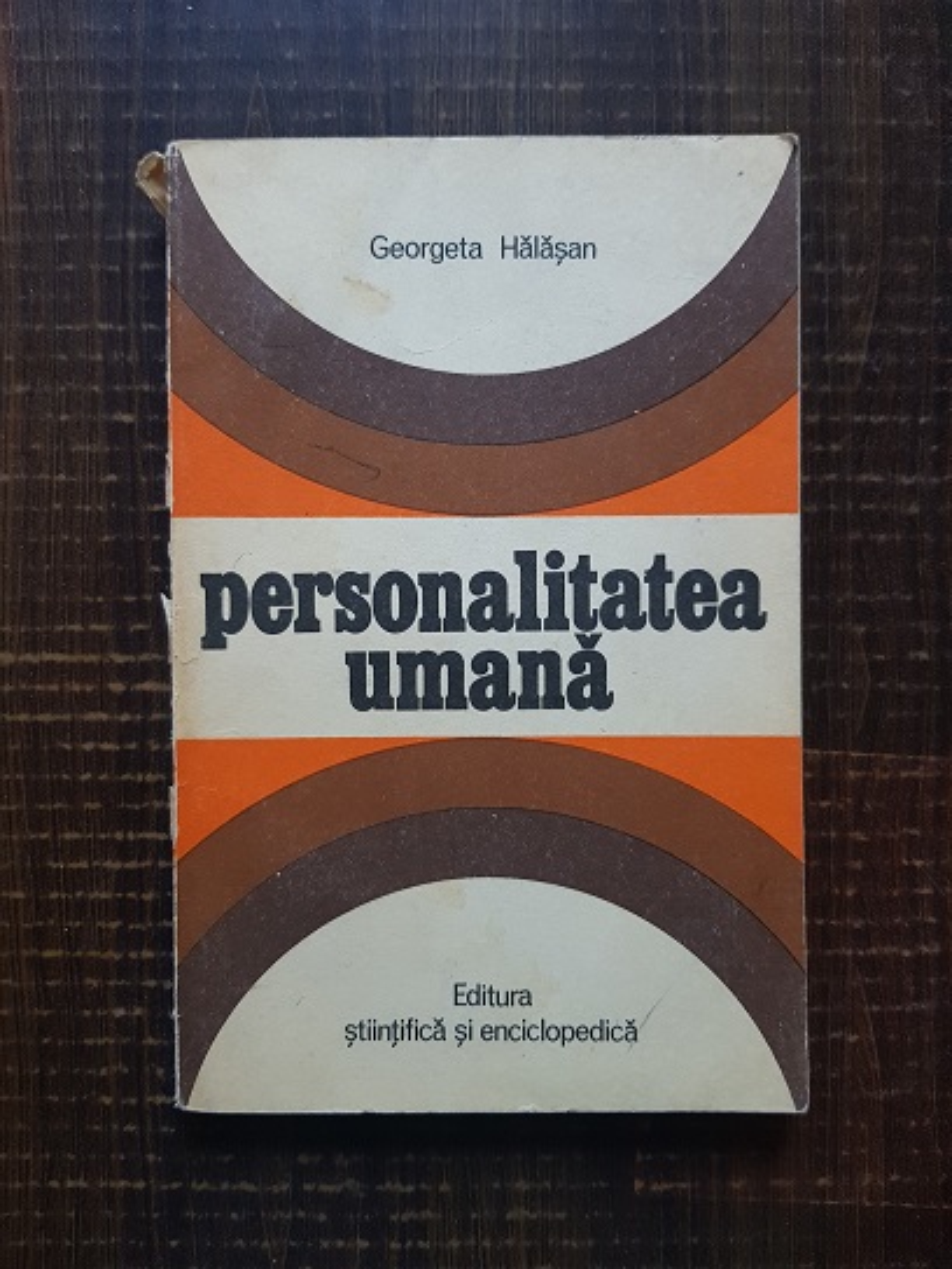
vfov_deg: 67.3
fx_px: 953
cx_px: 476
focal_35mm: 26
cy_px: 634
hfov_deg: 53.1
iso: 200
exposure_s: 1/22
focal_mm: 4.3
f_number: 1.7
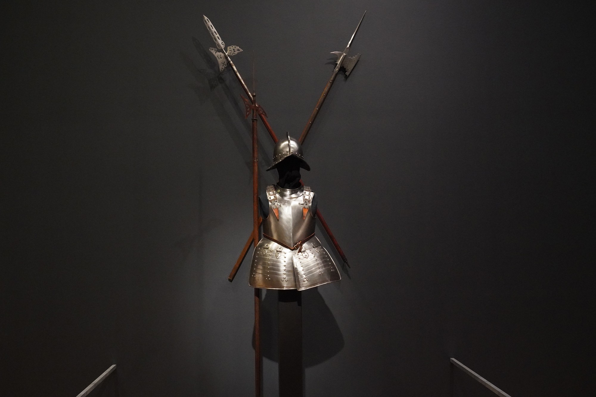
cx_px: 298
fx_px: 629
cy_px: 198
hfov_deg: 50.7
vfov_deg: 35.1
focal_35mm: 38
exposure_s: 1/80
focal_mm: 38
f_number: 7.1
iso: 10000
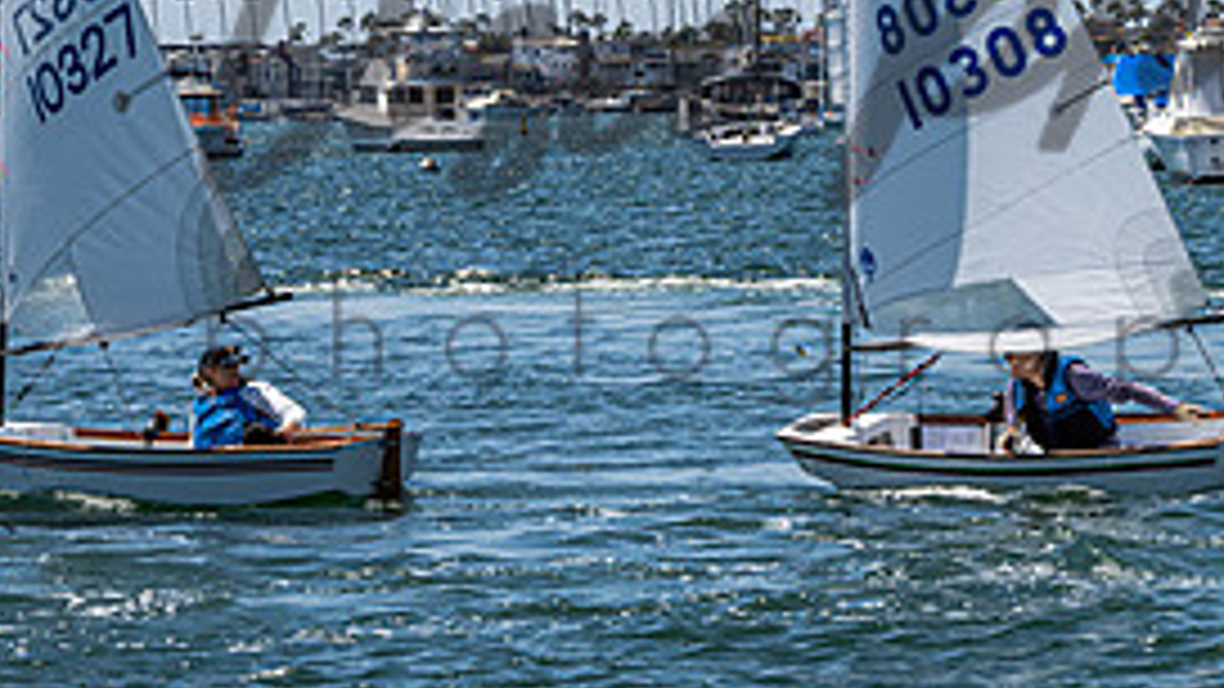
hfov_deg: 9.0
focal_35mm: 236
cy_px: -108
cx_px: 1542
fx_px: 7660
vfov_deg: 5.1
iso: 250
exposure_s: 1/400
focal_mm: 83
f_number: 18
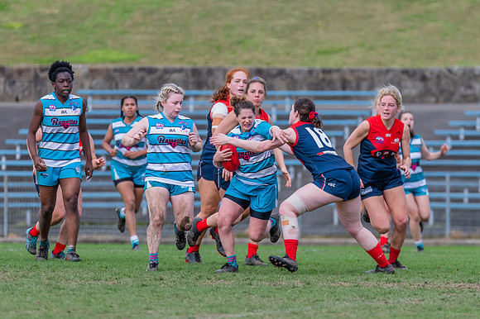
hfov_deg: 3.6
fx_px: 7647
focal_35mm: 574
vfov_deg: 2.4
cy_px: 150
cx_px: 292
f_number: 6
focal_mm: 400
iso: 800
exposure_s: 1/1600
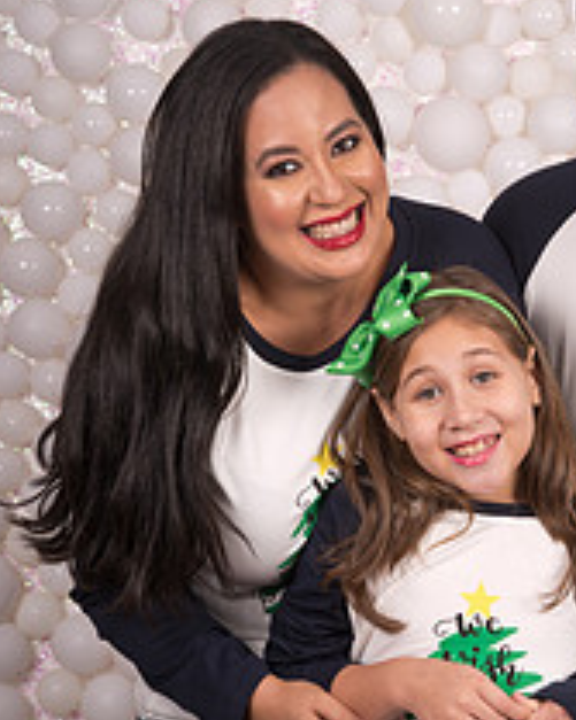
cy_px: 396
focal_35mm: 152
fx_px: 3241
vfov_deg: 12.7
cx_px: 505
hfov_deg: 10.1
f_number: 11
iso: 50
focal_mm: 75
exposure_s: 1/125
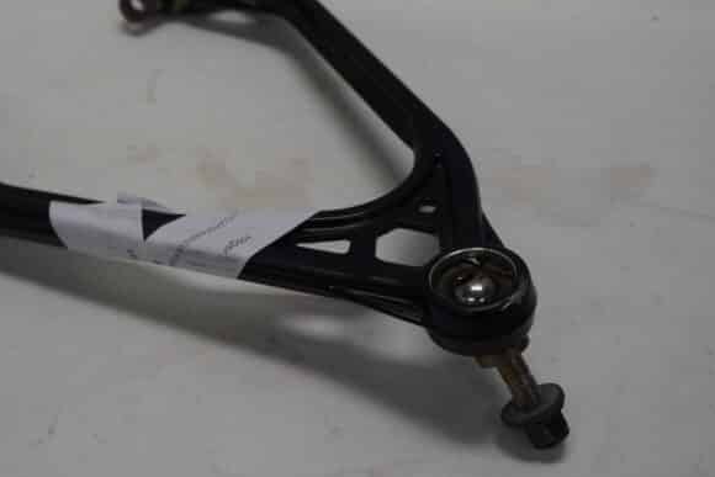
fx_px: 1053
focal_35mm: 53
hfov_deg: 36.8
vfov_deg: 25.5
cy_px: 214
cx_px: 196
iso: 100
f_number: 4
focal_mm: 20
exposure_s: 1/125
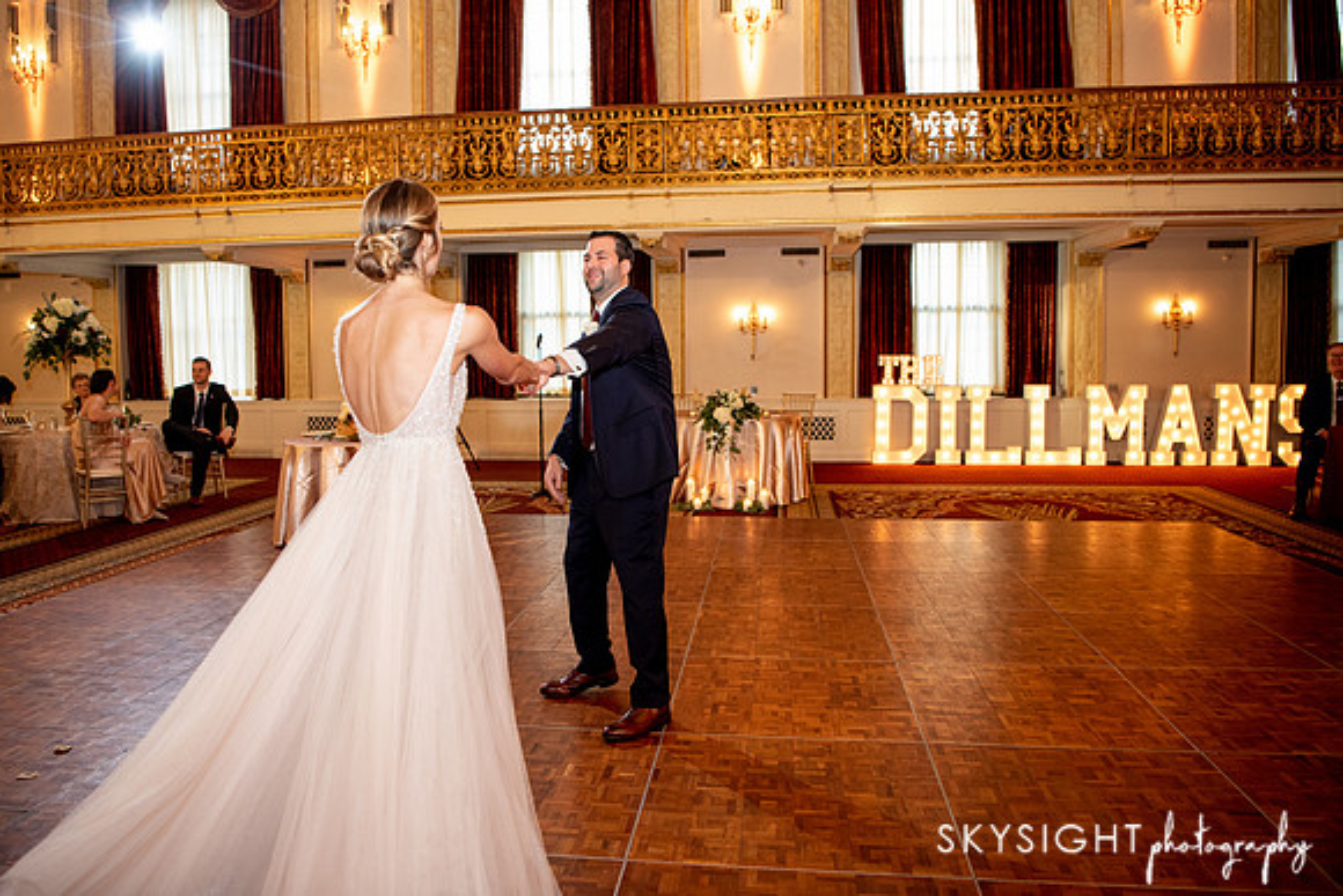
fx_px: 978
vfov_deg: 49.2
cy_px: 421
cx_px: 621
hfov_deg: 68.9
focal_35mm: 26
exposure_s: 1/125
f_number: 2.8
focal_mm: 24
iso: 1600
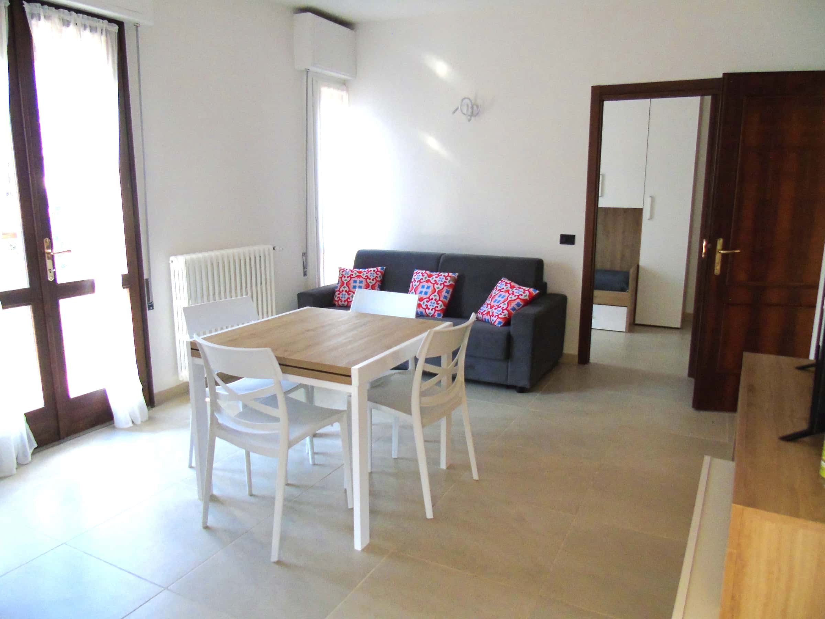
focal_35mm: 25
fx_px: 596
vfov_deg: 54.9
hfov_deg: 69.4
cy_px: 310
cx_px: 412
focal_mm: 4.4
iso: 400
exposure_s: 1/160
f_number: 3.4
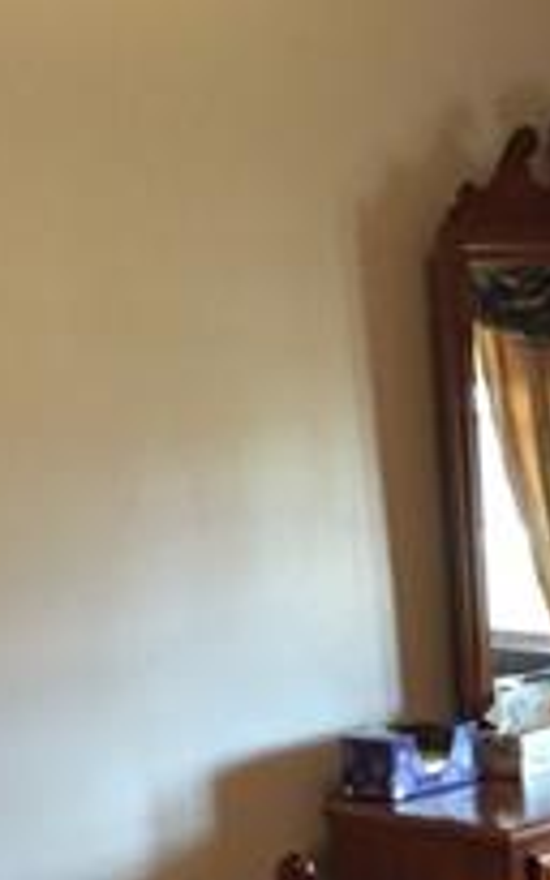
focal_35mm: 90
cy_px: 936
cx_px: 460
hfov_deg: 14.4
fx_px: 2160
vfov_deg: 22.0
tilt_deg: -15.9
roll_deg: +3.9
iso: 200
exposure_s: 1/30
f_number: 2.2
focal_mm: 4.15
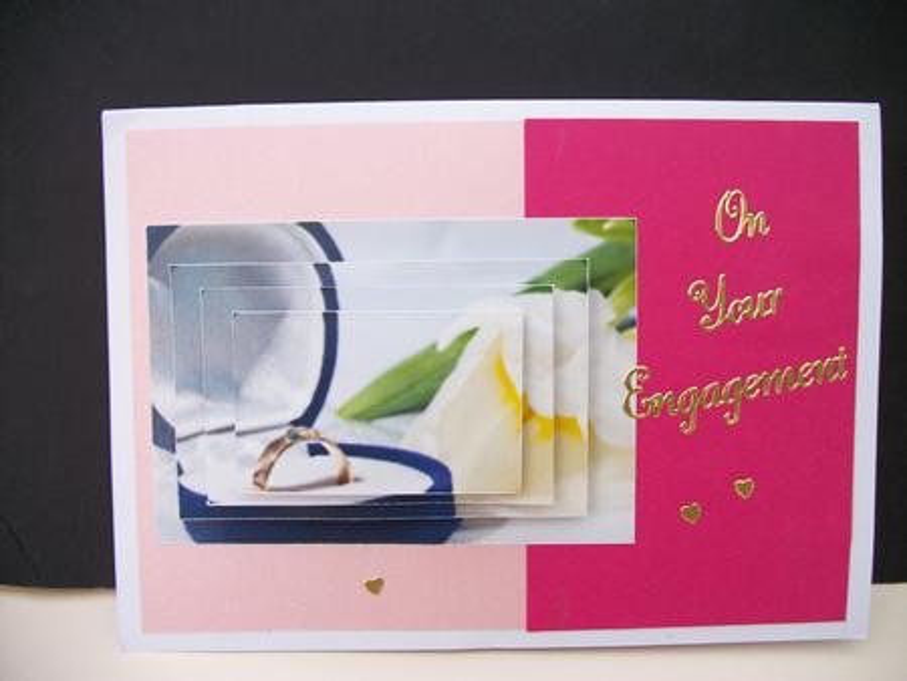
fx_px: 839
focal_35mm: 32
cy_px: 340
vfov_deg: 44.2
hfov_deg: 56.8
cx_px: 454
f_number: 2.9
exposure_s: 1/160
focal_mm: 5.7
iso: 80
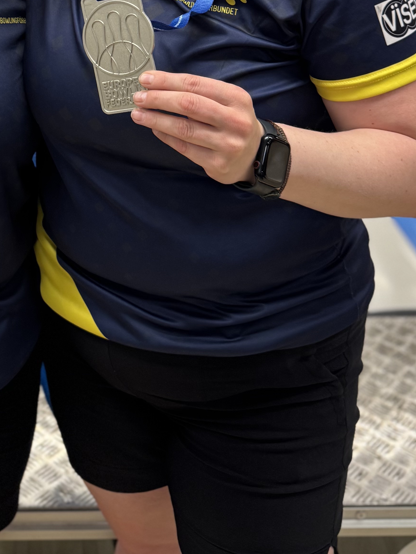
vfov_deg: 29.6
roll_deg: -0.6
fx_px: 945
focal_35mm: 59
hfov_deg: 24.3
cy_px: -51
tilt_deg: -11.7
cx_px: 59
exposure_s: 1/100
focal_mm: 6.76
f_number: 1.78
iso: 160
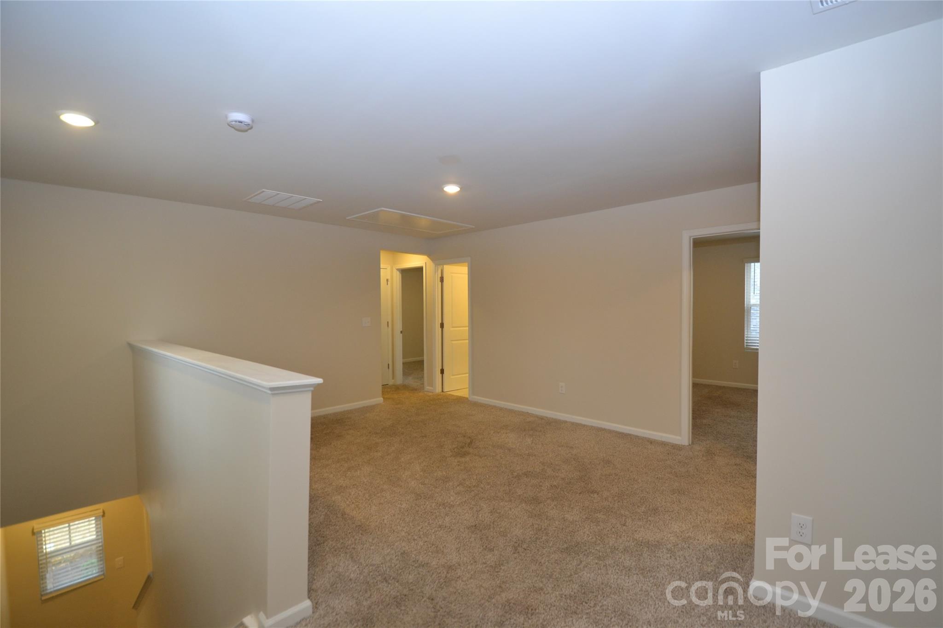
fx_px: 393
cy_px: 314
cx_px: 472
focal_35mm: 15
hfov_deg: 100.4
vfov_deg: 77.3
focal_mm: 10
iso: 450
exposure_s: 1/60
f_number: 3.5
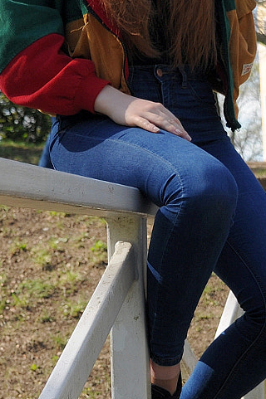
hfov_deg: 8.9
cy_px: 235
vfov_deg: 13.3
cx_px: 191
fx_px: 1717
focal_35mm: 155
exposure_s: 1/800
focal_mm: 31
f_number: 4.2
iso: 200
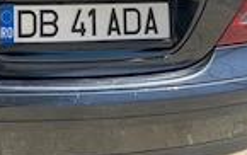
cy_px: -126
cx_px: -2
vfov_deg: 15.4
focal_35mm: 73
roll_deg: -1.0
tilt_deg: -5.4
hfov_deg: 26.6
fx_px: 492
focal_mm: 5.1
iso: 32
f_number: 1.6
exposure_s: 1/2083
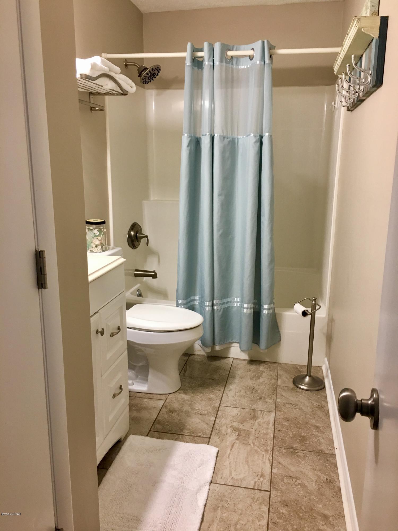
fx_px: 445
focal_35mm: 29
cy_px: 266
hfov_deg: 48.2
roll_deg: -0.6
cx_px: 199
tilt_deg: -11.9
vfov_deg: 61.7
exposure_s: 1/15
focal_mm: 4.15
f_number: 2.2
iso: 50
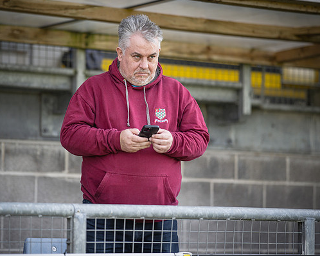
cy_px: 127
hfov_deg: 11.2
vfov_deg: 9.0
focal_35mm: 172
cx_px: 146
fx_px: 1628
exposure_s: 1/1250
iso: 200
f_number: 1.8
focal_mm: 135
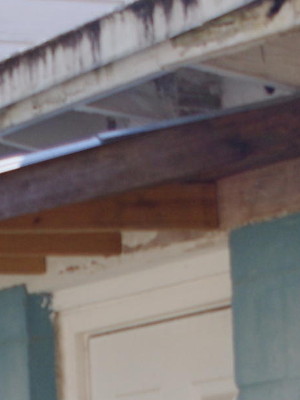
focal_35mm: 245
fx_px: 2828
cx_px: -104
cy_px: 579
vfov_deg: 7.9
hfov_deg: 6.0
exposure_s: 1/640
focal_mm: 35
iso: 400
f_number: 5.6
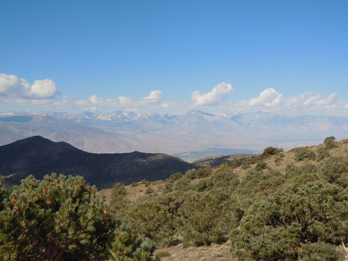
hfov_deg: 46.6
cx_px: 200
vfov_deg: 36.0
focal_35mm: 40
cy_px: 130
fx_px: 402
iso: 100
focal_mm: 5.4
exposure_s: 1/320
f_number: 7
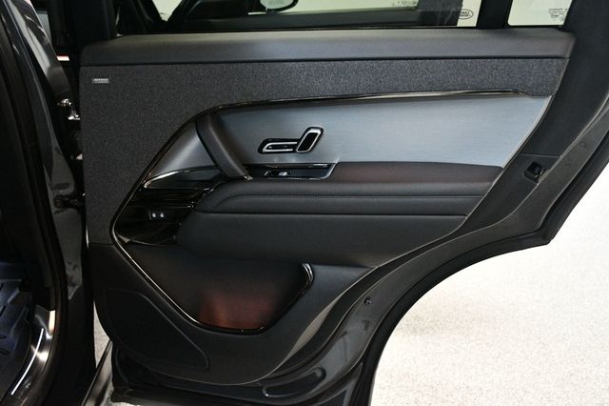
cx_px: 304
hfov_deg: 55.8
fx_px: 575
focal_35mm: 34
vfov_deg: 38.8
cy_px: 203
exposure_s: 1/60
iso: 4000
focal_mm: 23
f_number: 3.8
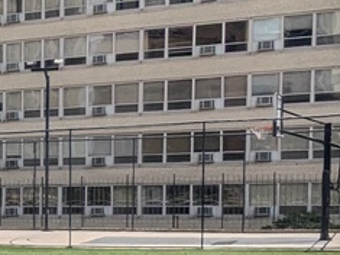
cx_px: -349
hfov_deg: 15.7
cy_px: 252
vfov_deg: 14.8
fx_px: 962
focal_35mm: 98
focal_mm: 2.22
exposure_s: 1/1667
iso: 35
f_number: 2.2
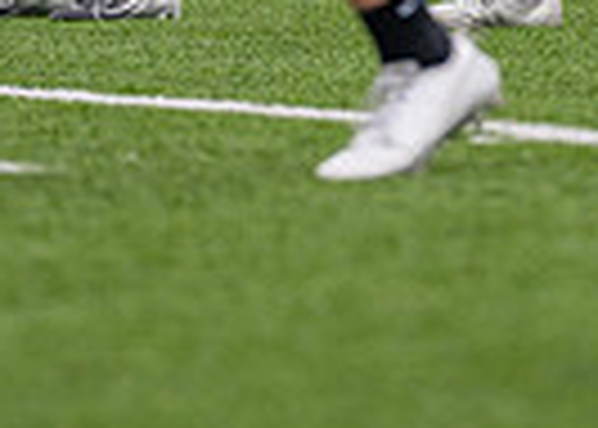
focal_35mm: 942
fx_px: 15999
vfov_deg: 1.5
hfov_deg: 2.1
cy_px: -482
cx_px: 454
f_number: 2.8
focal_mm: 200
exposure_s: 1/3200
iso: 200
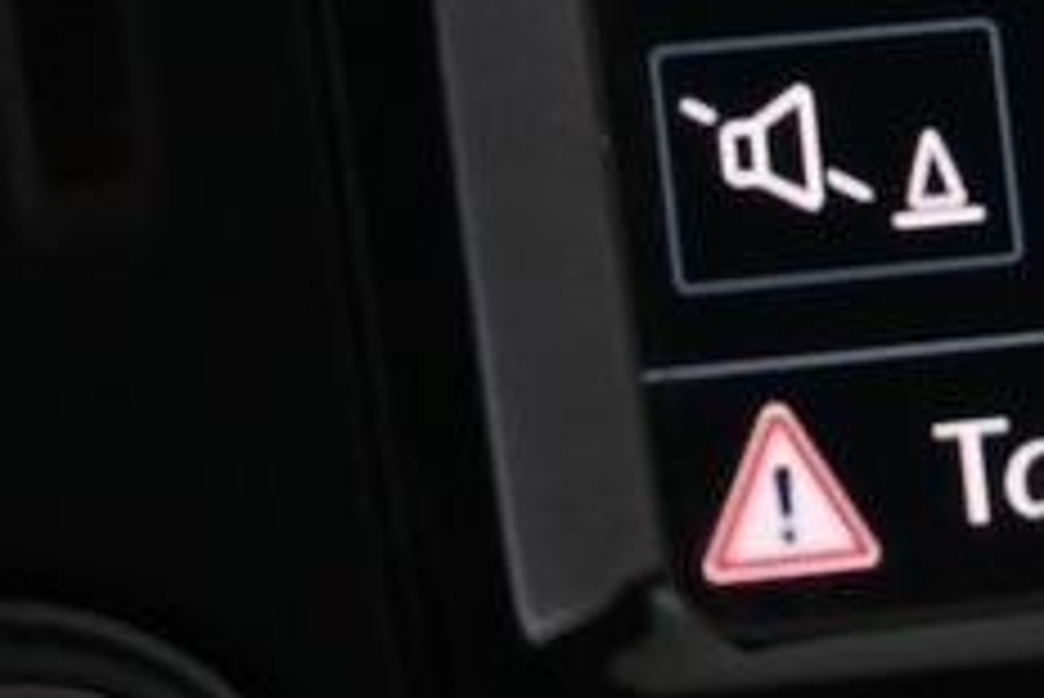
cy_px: -243
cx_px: 2192
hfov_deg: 7.1
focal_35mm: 277
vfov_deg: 4.9
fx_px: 8044
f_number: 4.5
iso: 1100
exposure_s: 1/40
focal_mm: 26.5
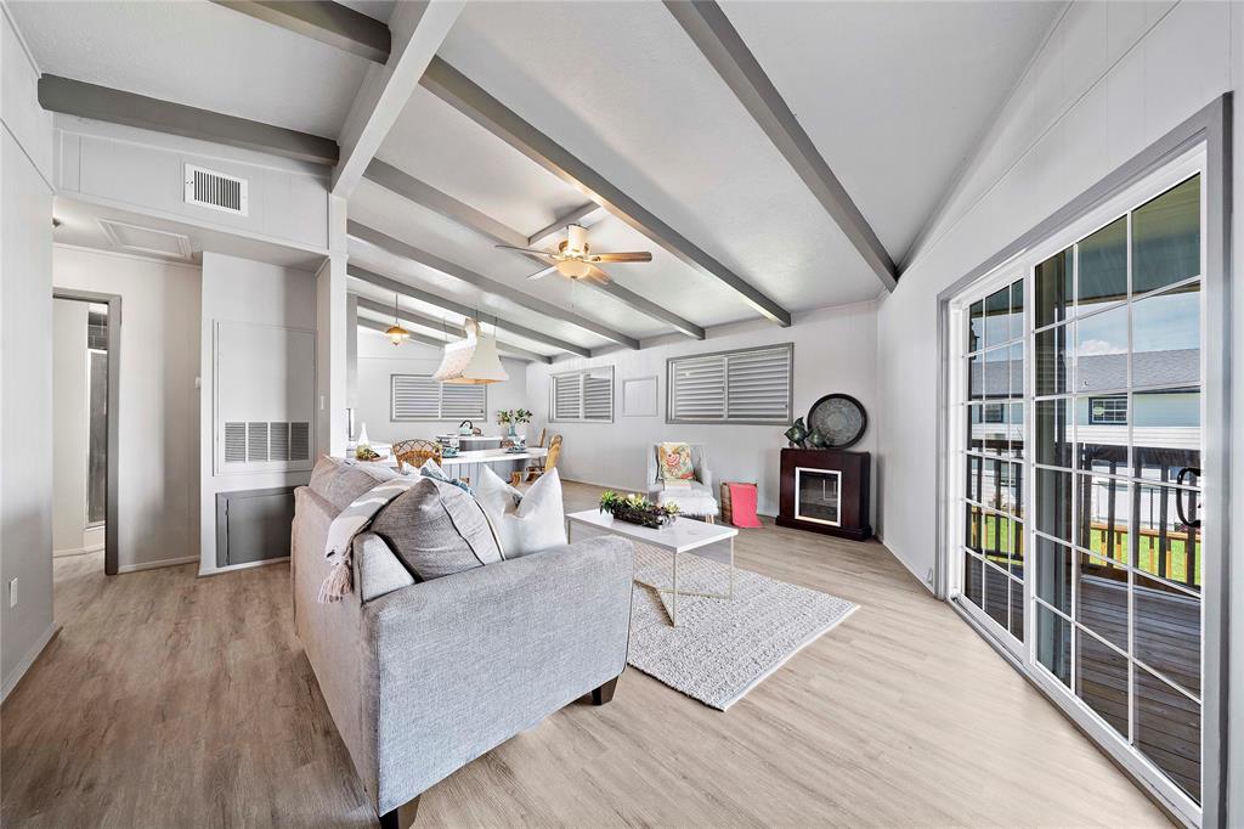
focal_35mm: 12
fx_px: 415
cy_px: 414
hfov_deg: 112.6
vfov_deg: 90.0
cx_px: 622
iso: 640
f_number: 8
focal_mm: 12
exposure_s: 1/3
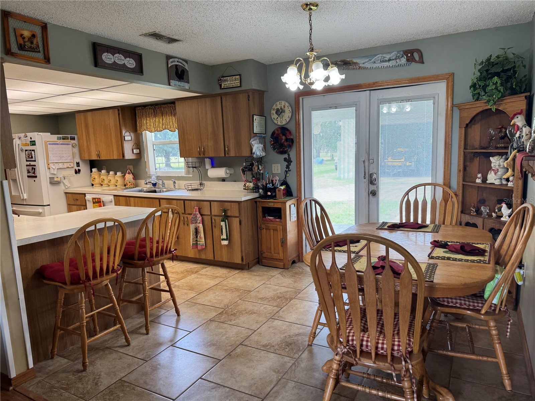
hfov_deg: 71.6
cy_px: 200
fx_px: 371
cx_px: 268
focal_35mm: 24
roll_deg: +1.9
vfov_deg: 56.8
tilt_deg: -8.2
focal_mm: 6.76
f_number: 1.78
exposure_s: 1/120
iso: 100
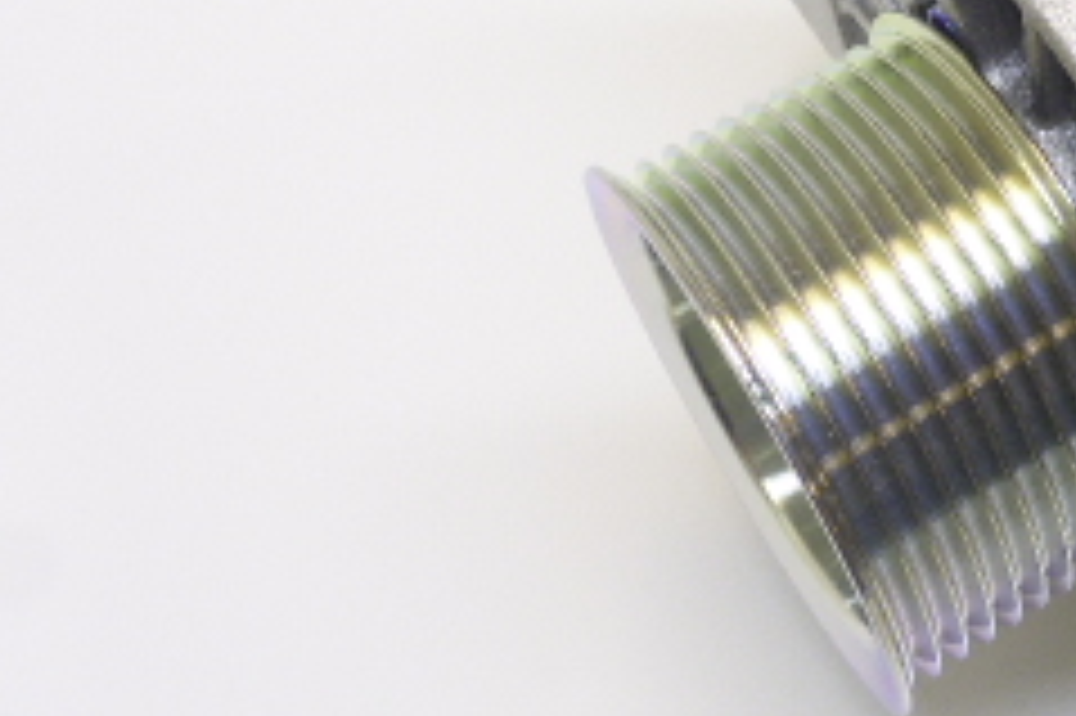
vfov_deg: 17.3
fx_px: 2330
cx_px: 1328
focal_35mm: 78
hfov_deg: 23.5
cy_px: 113
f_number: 3.3
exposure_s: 1/60
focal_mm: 4.9
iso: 125
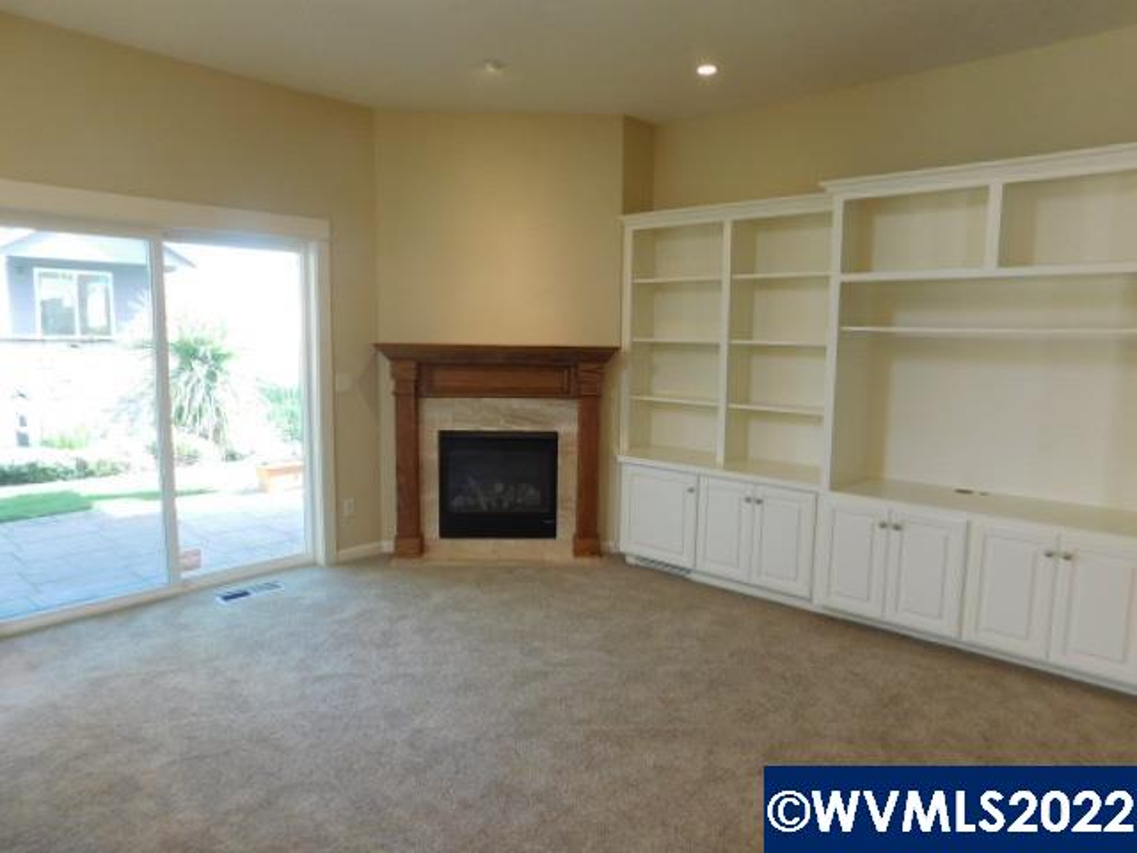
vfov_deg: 58.9
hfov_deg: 73.9
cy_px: 426
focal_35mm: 23
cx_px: 568
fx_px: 755
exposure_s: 1/40
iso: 125
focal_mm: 4
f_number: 3
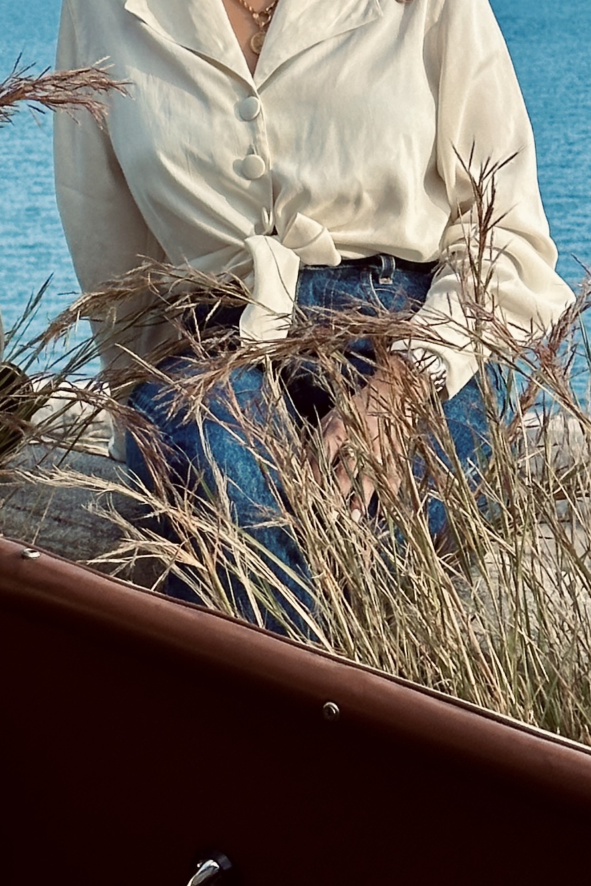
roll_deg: +0.5
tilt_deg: +0.1
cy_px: -90
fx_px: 3717
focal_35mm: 151
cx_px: -151
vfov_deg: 13.3
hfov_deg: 9.0
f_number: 1.78
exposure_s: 1/2890
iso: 64
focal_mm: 6.86
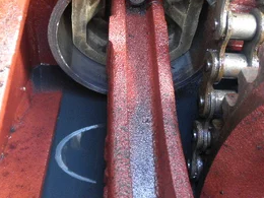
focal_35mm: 43
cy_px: 47
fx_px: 328
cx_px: 138
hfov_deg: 43.8
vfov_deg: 32.9
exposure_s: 1/4
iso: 250
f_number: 3
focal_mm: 5
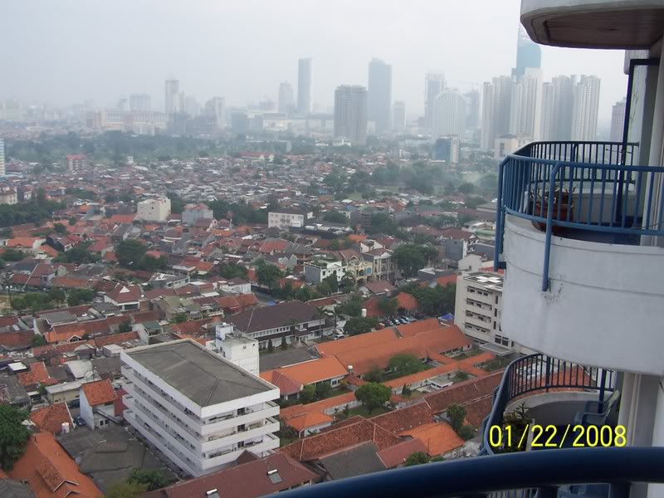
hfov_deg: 49.0
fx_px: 729
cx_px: 332
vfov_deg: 37.7
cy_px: 249
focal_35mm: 38
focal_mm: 6.3
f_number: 4
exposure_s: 1/500
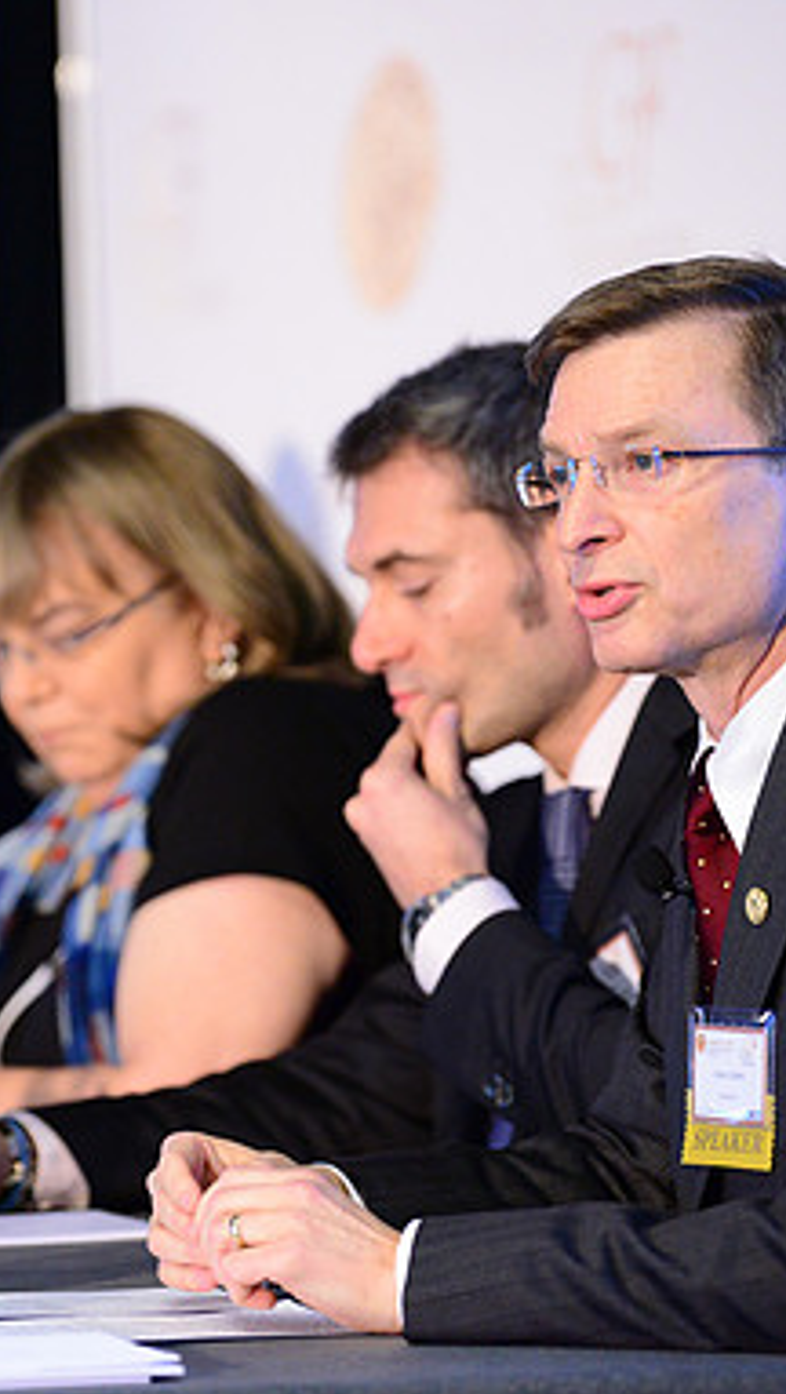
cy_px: 701
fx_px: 7913
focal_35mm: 214
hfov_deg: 5.7
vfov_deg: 10.1
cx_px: 138
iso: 4000
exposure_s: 1/200
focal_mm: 135
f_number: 2.8
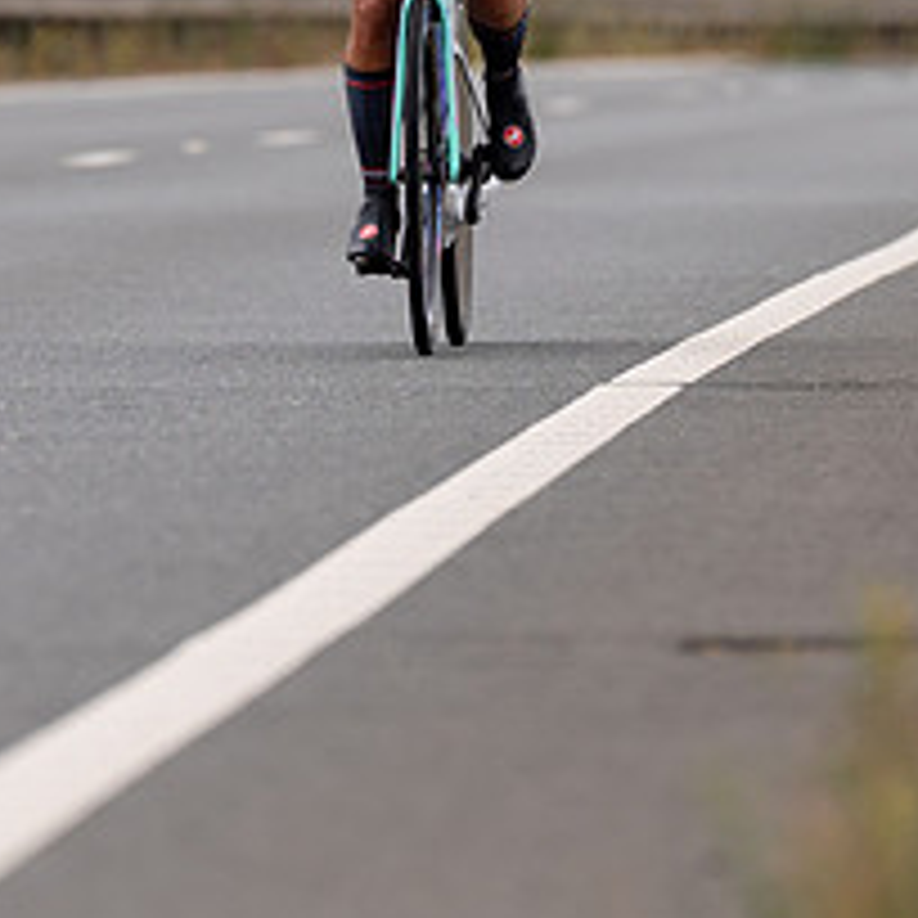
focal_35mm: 727
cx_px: 402
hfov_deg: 2.4
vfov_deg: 2.4
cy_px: 382
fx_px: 21812
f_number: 3.2
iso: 100
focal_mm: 200
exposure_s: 1/800
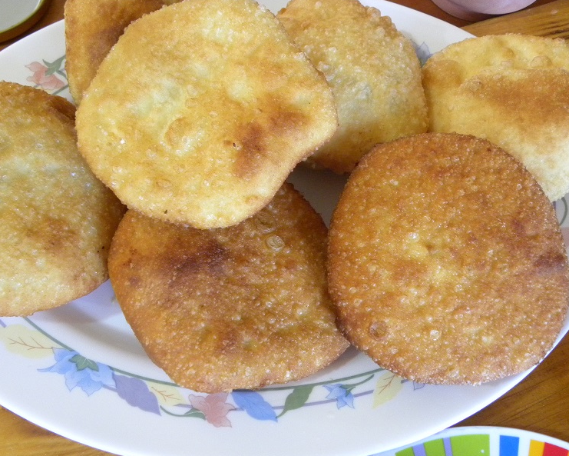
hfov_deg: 46.8
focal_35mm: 39
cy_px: 227
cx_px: 281
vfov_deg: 38.2
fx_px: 657
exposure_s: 1/33
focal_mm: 6.6
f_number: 3.2
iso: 400
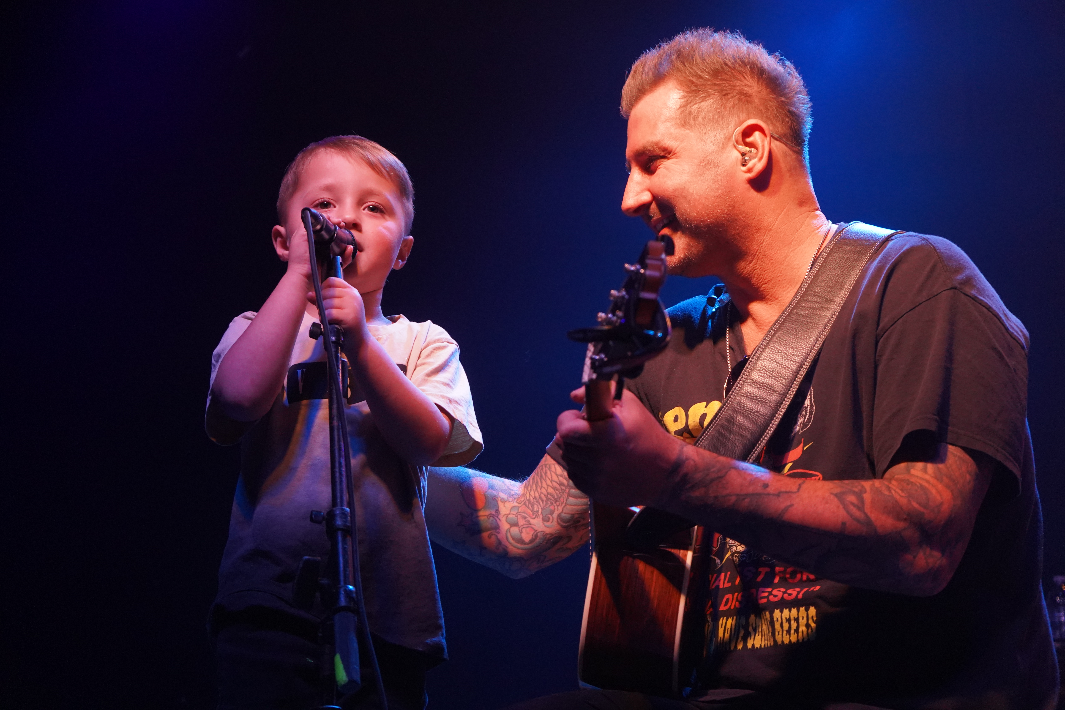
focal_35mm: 70
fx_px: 2071
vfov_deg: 19.5
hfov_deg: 28.8
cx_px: 532
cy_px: 355
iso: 5000
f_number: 5.6
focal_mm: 70
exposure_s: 1/160
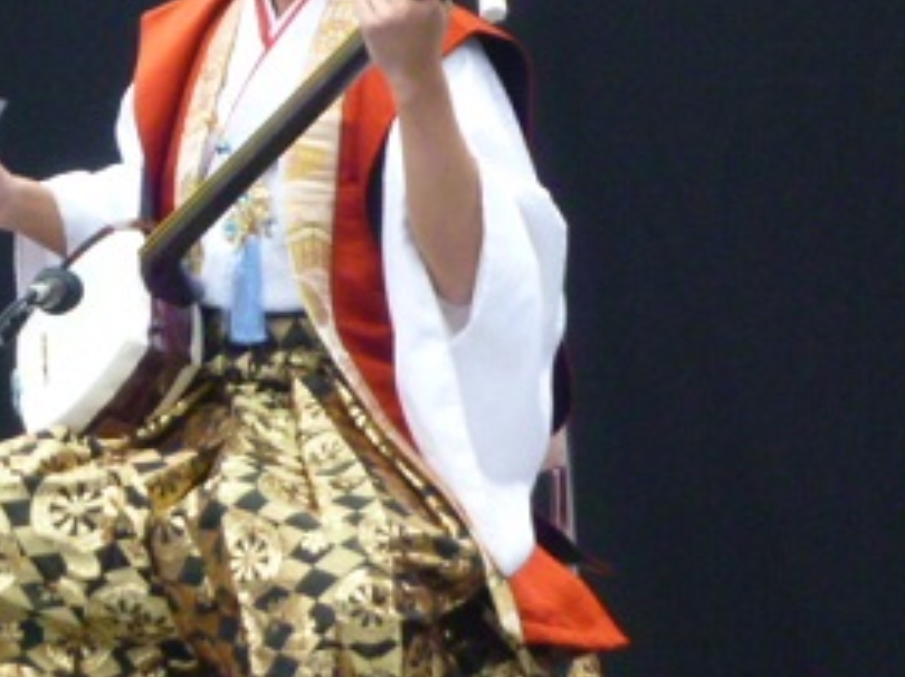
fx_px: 8724
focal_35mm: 334
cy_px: 181
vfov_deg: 4.4
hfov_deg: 5.9
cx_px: 255
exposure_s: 1/60
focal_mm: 22.5
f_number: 5.9
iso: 400
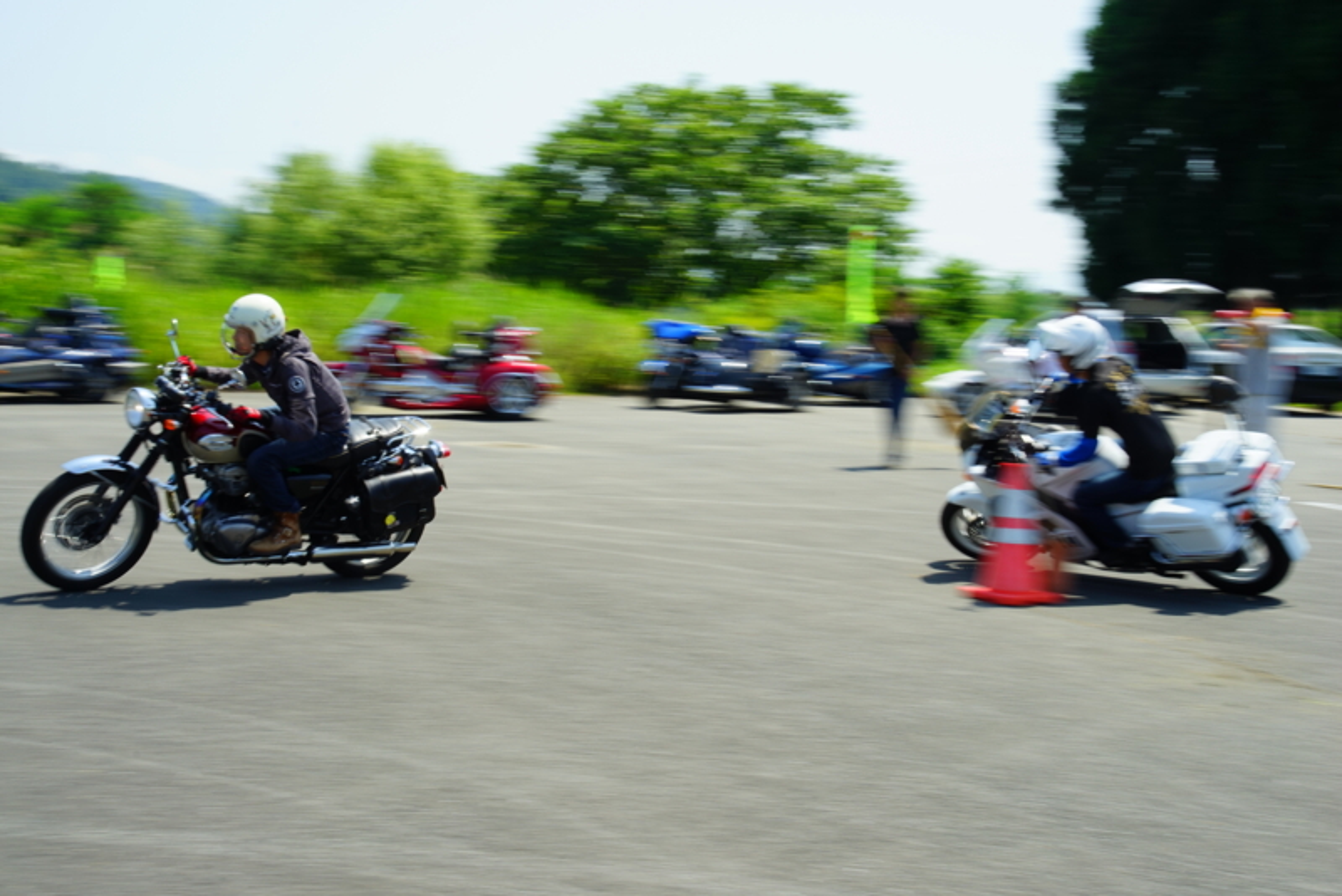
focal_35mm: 49
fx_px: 1827
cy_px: 448
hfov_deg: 40.3
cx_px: 671
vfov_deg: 27.5
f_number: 16
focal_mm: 49
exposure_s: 1/45
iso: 100
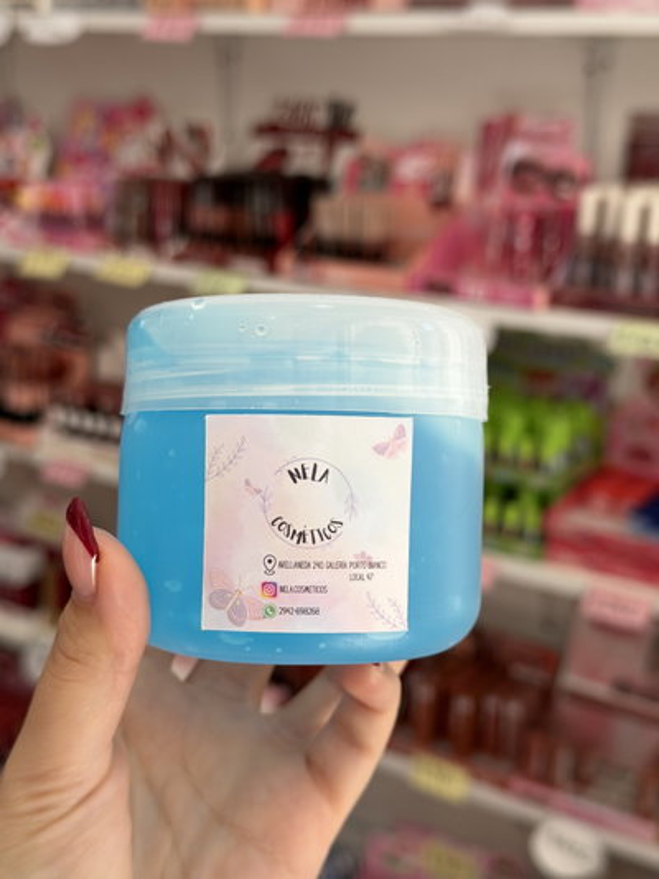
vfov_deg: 39.6
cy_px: 440
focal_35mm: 48
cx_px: 330
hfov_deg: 30.3
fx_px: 1218
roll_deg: -1.8
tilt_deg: -16.2
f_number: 1.78
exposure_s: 1/425
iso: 64
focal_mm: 6.76
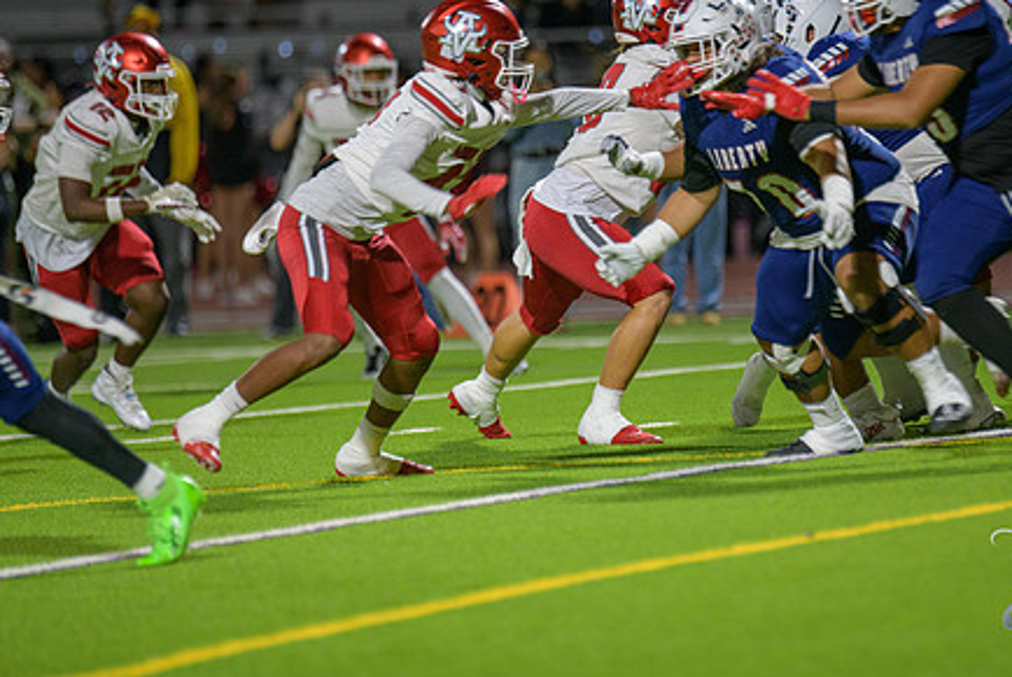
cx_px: 564
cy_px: 249
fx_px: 11280
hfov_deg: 5.1
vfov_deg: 3.4
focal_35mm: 401
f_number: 2.8
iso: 1250
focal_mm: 300
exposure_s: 1/250
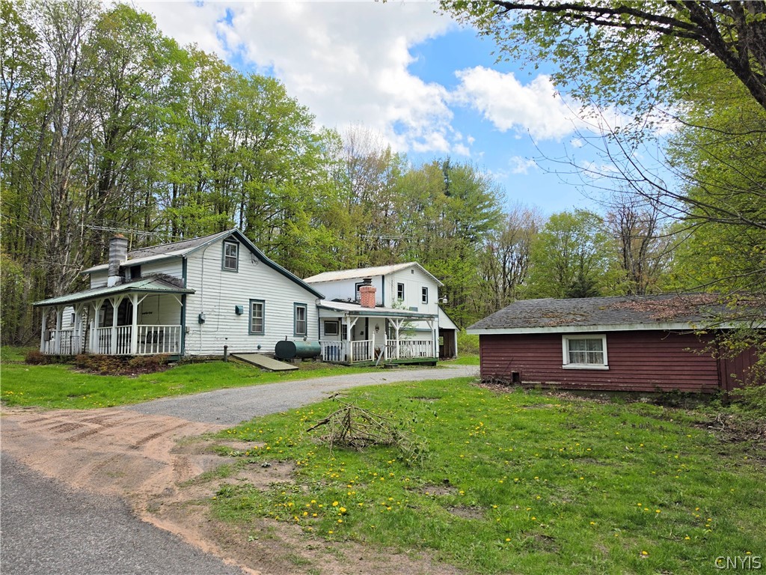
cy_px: 288
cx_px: 383
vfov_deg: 58.9
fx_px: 509
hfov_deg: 73.9
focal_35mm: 23
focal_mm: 6.5
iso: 64
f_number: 1.4
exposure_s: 1/7939
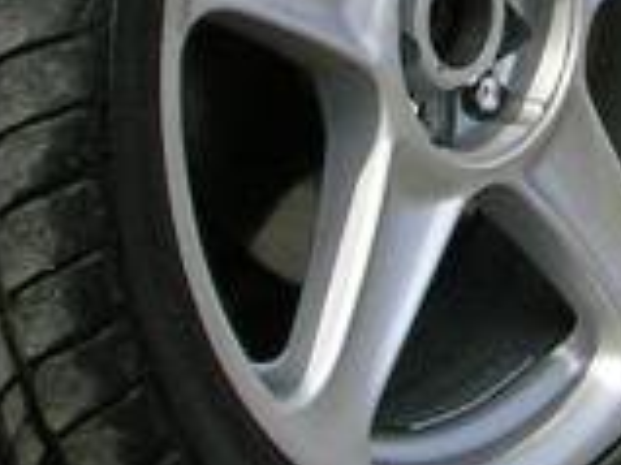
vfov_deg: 3.6
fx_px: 7296
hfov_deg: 4.8
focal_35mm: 407
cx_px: 1211
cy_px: -473
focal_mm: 9.6
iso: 50
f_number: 3.5
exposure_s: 1/507
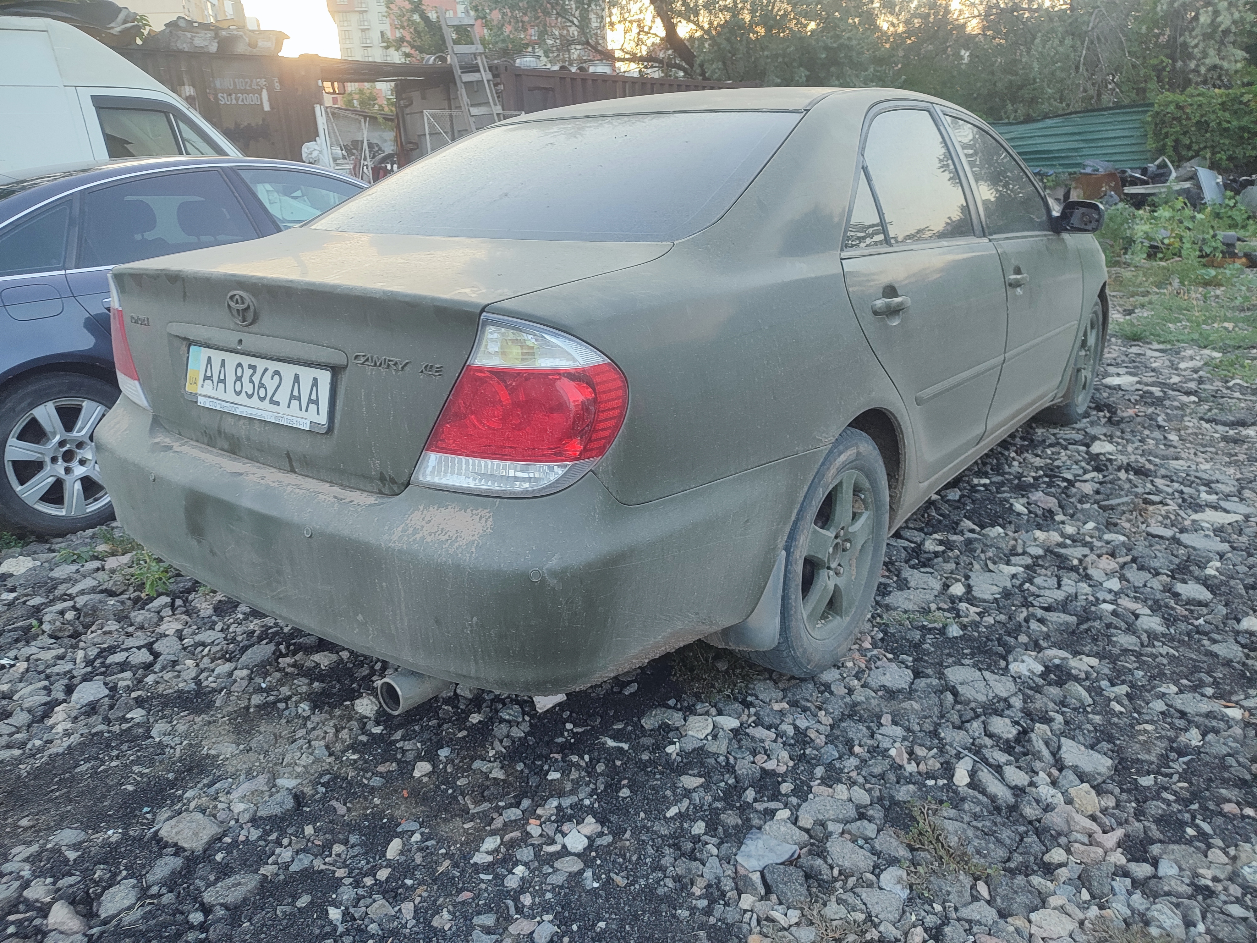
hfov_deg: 71.6
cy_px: 472
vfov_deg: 56.8
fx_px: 872
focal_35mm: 24
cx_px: 628
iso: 77
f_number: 1.89
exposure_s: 1/33
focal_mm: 5.89
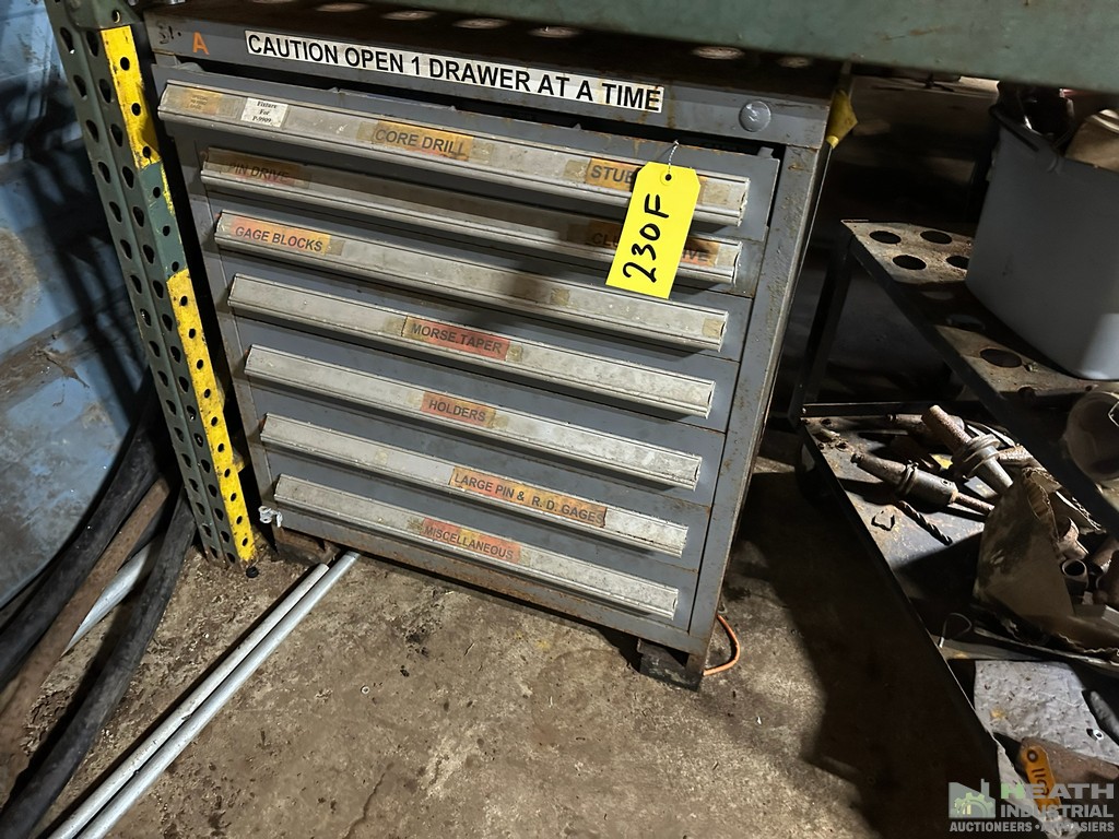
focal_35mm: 24
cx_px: 560
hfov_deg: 71.6
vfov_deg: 56.8
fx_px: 776
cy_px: 420
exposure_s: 1/38
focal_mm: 6.86
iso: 1000
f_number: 1.78
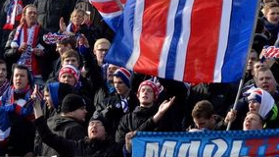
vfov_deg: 5.5
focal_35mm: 220
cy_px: 109
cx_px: 227
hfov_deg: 9.8
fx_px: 1627
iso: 5000
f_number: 13
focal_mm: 70
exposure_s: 1/3200
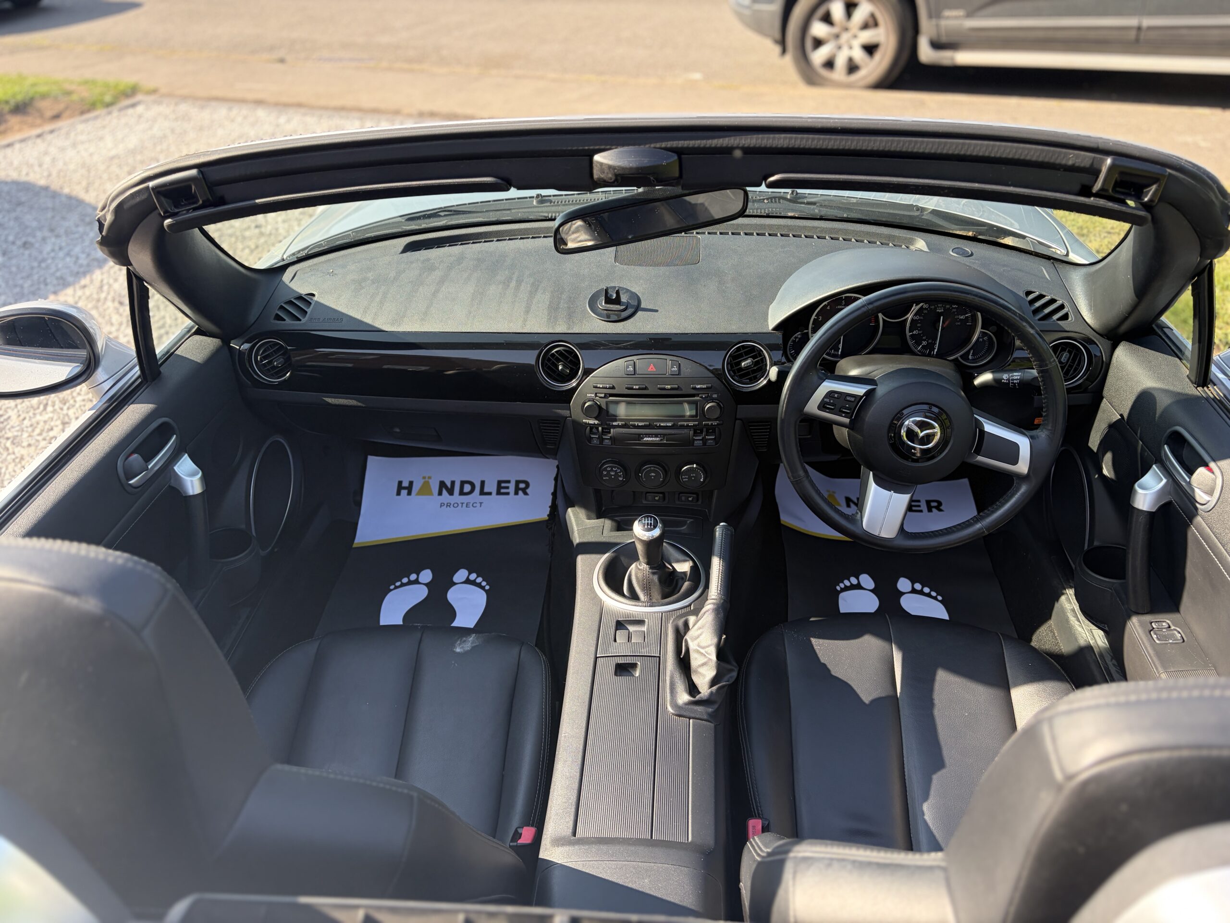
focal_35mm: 26
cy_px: 462
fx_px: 924
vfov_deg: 53.1
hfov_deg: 67.3
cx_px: 615
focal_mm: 5.96
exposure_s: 1/515
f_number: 1.6
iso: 64
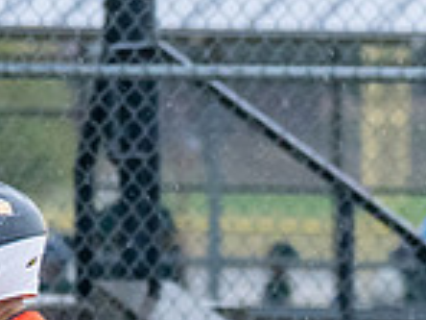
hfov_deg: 2.6
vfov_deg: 2.0
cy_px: 570
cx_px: 405
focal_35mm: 758
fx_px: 9328
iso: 1600
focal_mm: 89
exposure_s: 1/1000
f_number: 2.8
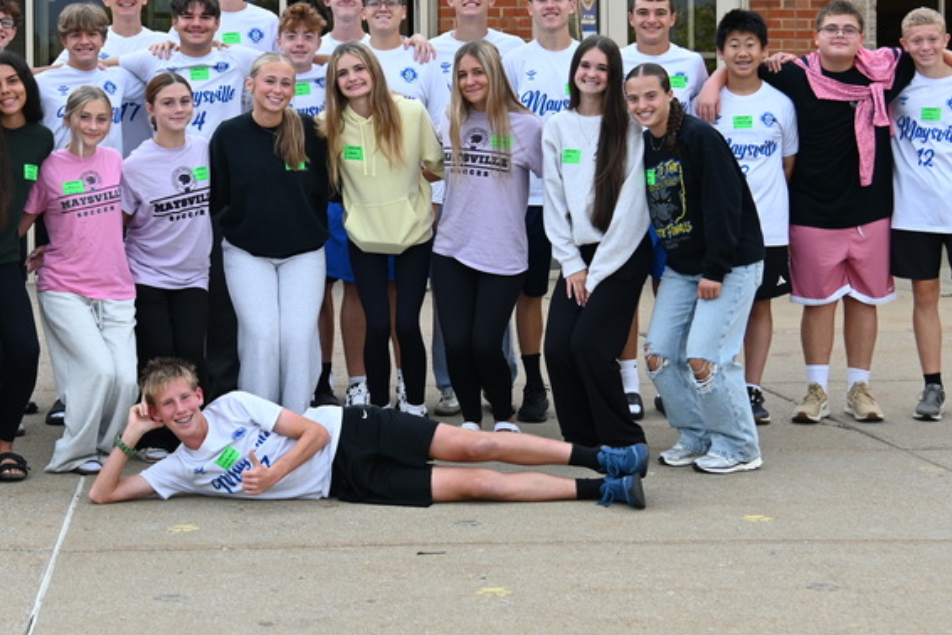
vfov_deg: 15.9
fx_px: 2261
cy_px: 164
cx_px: 269
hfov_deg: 23.6
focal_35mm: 85
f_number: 4.5
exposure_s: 1/80
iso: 125
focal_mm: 31.5
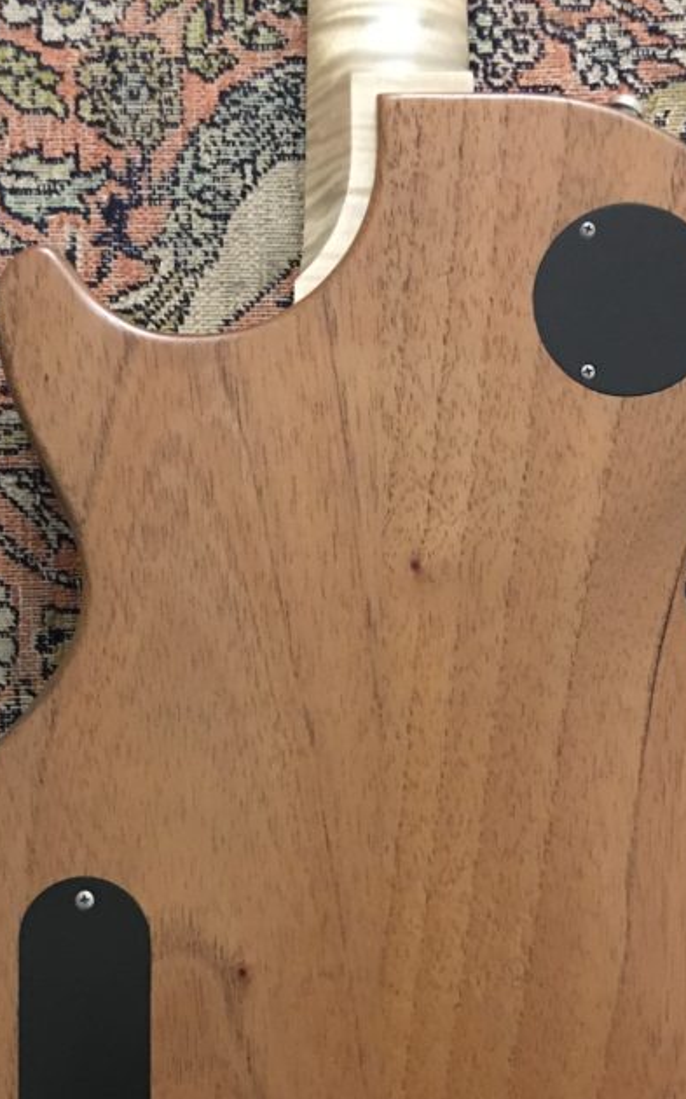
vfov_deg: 39.3
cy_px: 820
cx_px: 396
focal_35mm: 50
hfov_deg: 25.8
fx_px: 1498
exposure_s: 1/17
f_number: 2.2
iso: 400
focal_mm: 4.15
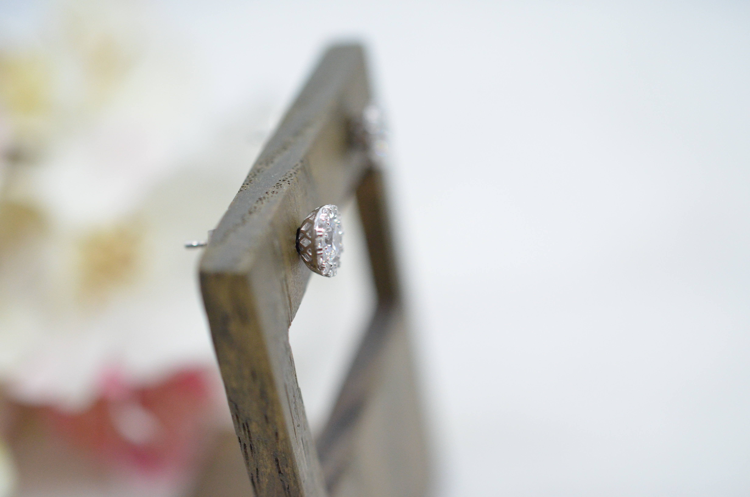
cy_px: 248
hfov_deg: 33.5
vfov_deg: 22.5
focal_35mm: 60
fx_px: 1247
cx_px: 375
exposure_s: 1/1600
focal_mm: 40
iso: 2500
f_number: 4
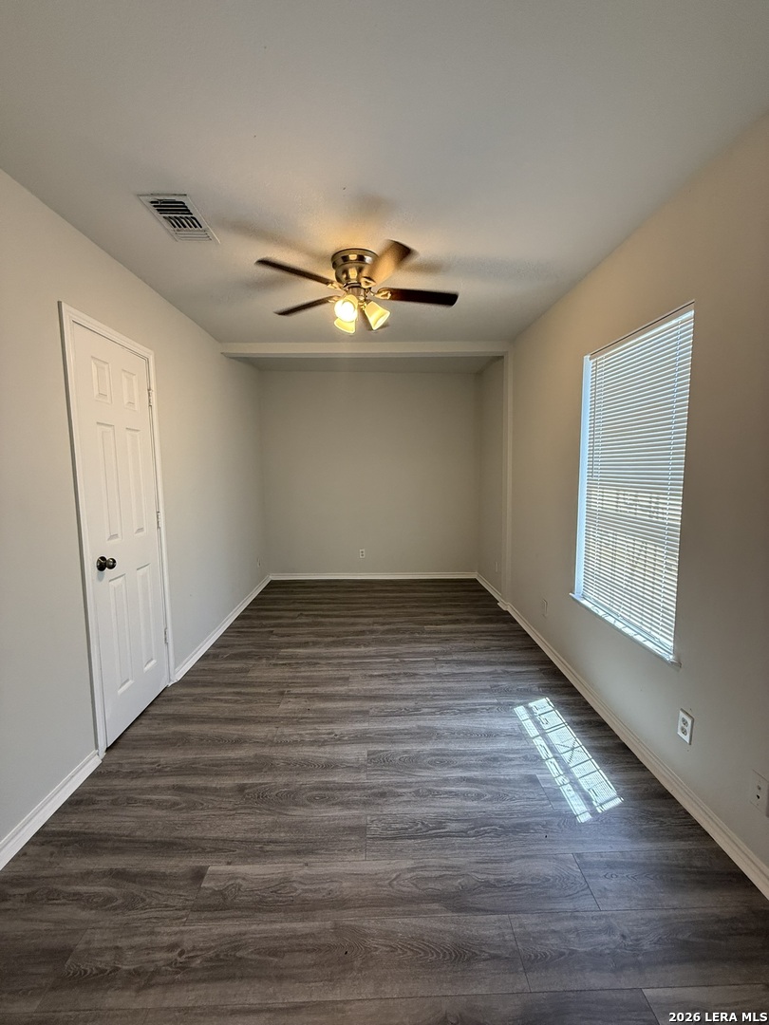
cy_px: 512
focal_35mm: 14
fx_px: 415
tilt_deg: -3.9
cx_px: 384
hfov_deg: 85.7
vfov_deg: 102.1
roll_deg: +0.2
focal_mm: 2.22
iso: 250
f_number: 2.2
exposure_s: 1/120
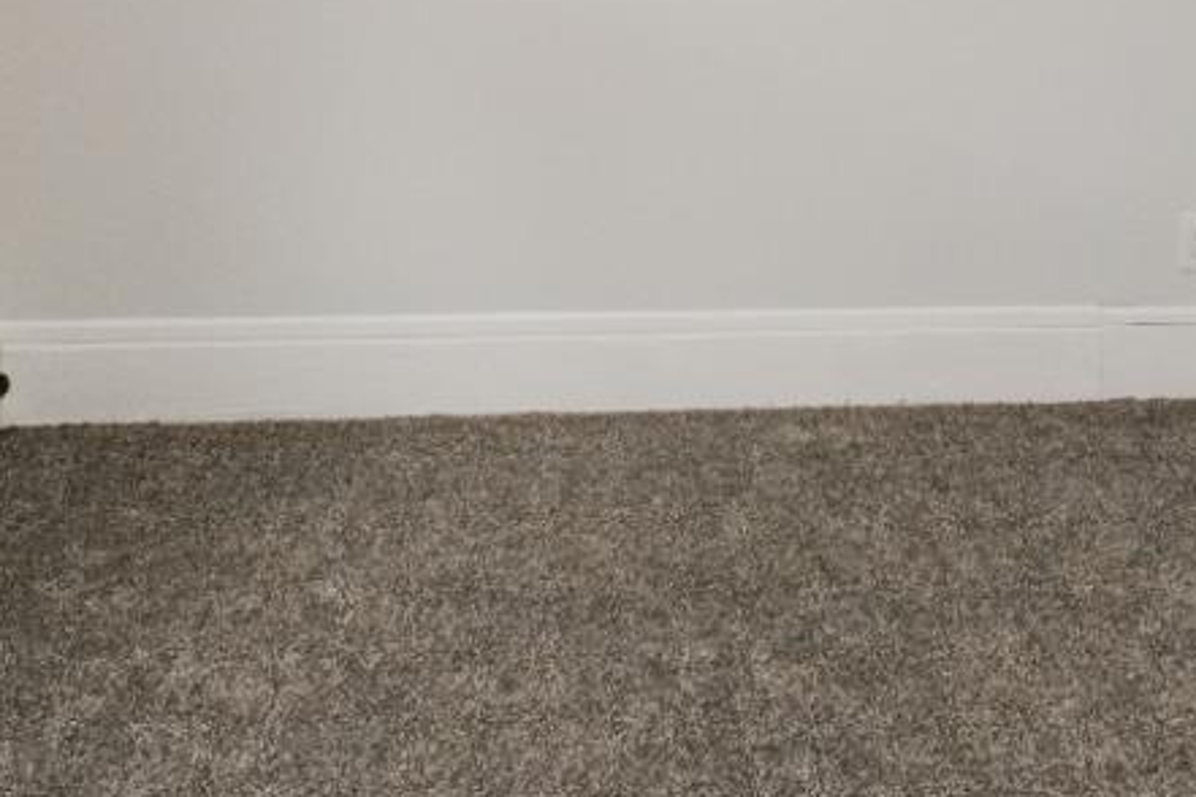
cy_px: -225
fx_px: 1694
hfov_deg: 38.4
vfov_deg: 23.5
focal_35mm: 51
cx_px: 816
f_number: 9
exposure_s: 1/200
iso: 1600
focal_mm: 10
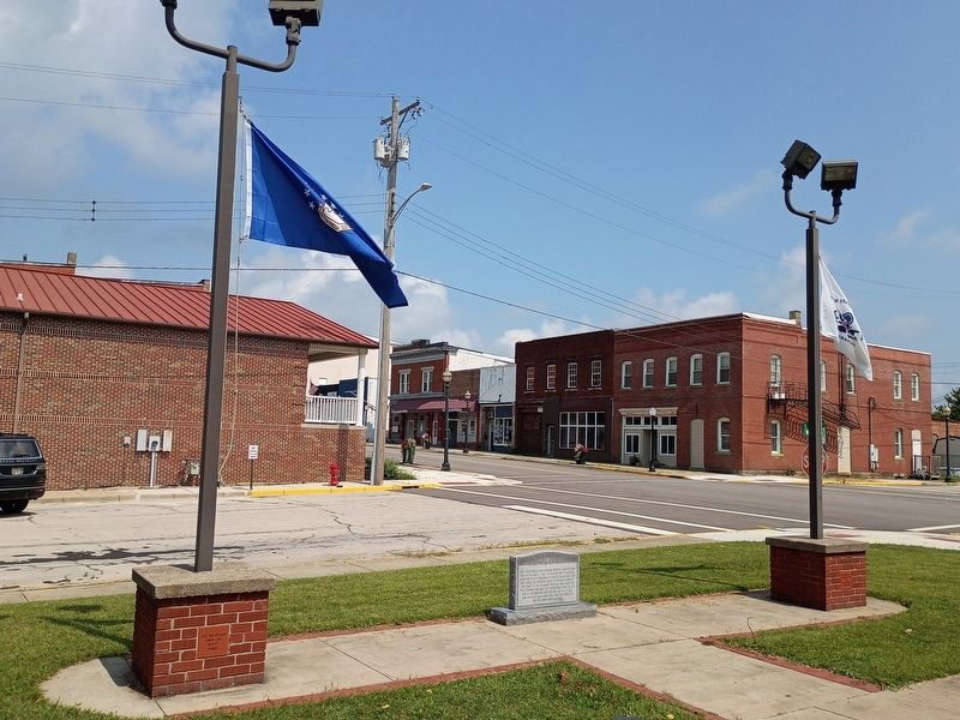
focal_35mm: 29
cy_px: 360
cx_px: 480
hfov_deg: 61.7
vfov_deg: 48.2
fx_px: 804
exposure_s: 1/1634
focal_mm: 4.27
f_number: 1.8
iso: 105
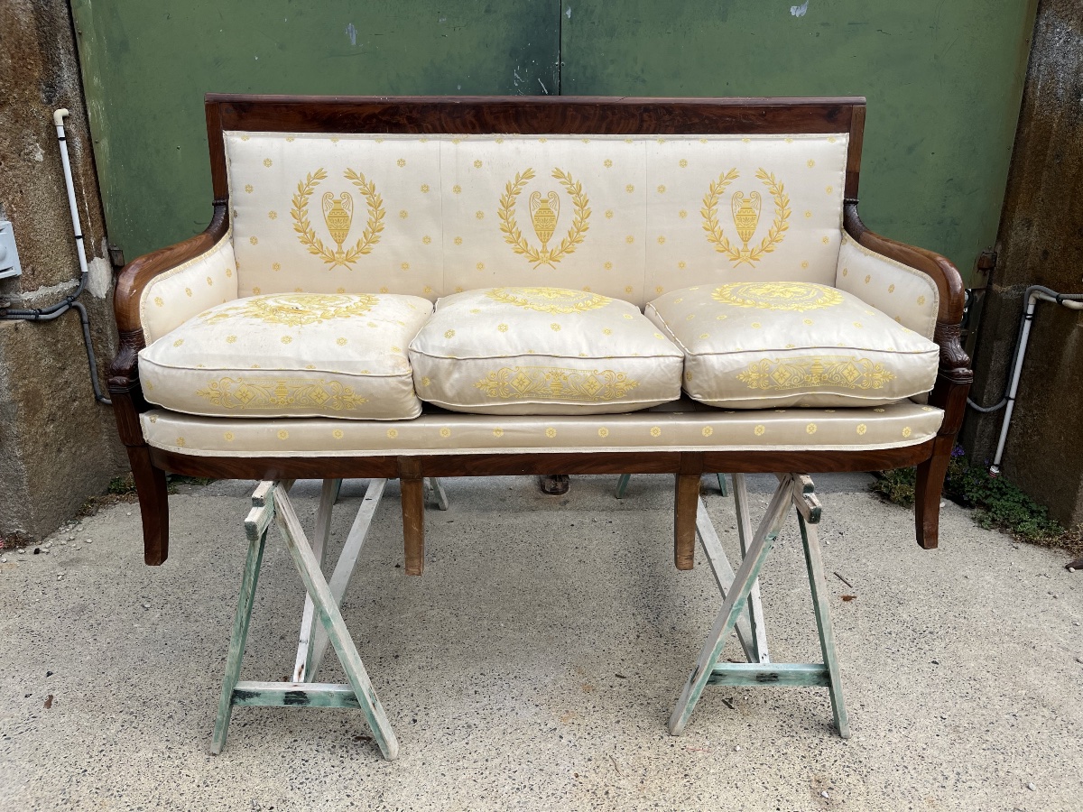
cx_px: 542
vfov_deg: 53.1
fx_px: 813
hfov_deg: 67.3
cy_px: 406
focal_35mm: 26
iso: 50
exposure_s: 1/1140
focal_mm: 5.1
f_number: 1.6
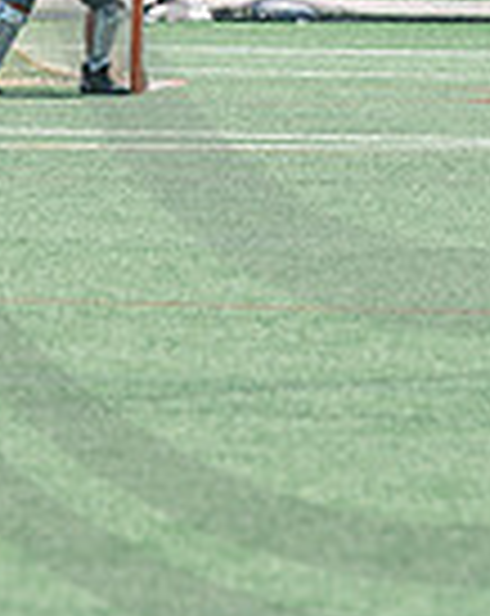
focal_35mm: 796
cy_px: -106
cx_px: 477
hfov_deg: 1.9
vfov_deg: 2.4
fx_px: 14478
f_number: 5
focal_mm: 200
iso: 400
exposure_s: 1/1600
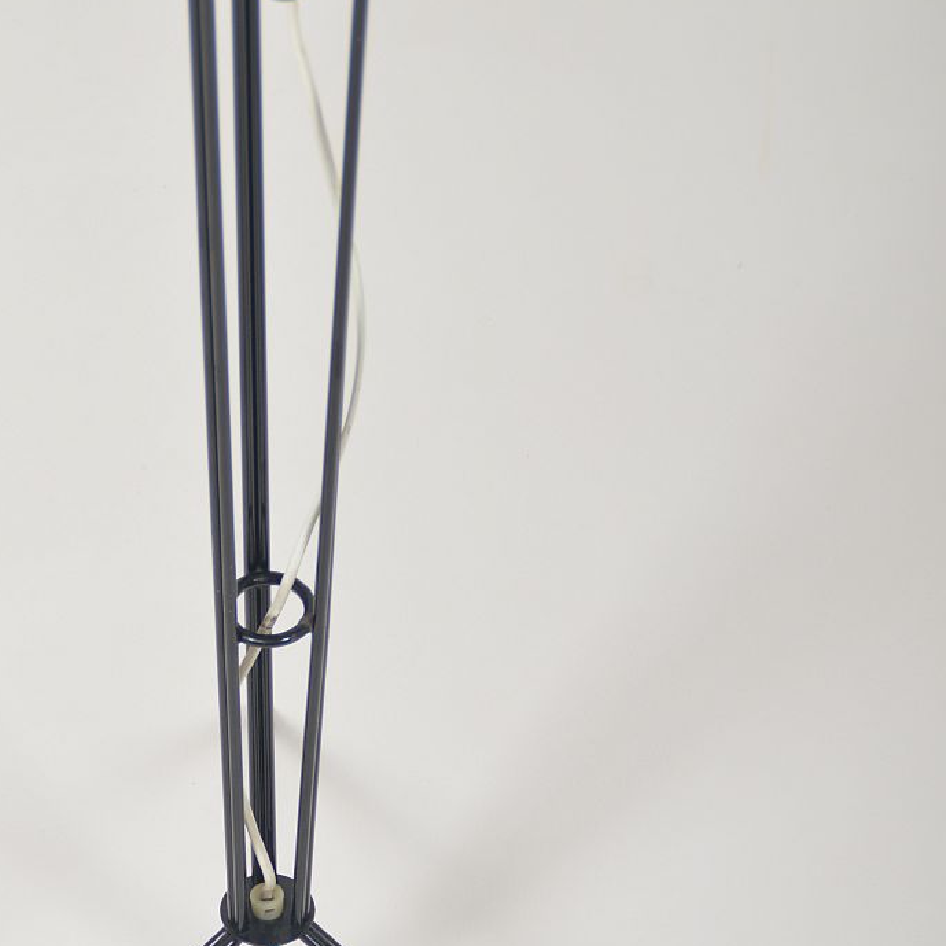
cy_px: 909
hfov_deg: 9.2
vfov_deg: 9.2
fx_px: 5844
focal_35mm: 189
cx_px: 303
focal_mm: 68
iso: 100
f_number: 7.1
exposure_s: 1/160
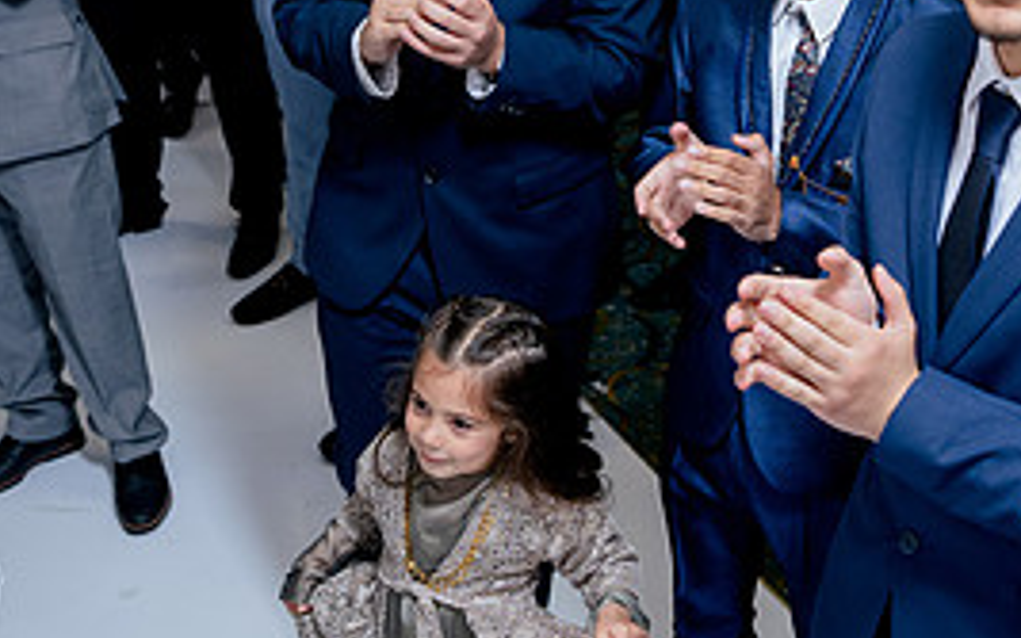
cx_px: 677
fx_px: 1726
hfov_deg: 32.7
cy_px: 71
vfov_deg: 20.6
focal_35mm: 62
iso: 800
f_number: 2.8
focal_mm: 28
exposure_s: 1/160
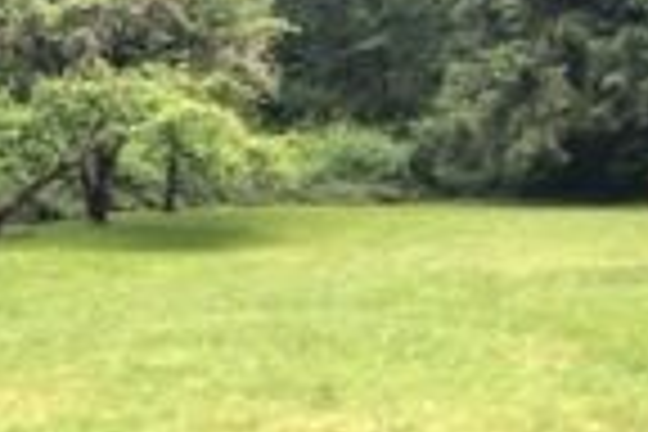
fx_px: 2970
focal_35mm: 165
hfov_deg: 12.2
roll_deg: +1.3
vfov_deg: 8.2
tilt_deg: +2.2
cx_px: -122
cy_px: -112
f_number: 2.8
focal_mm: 6.6
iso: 20
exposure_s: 1/33
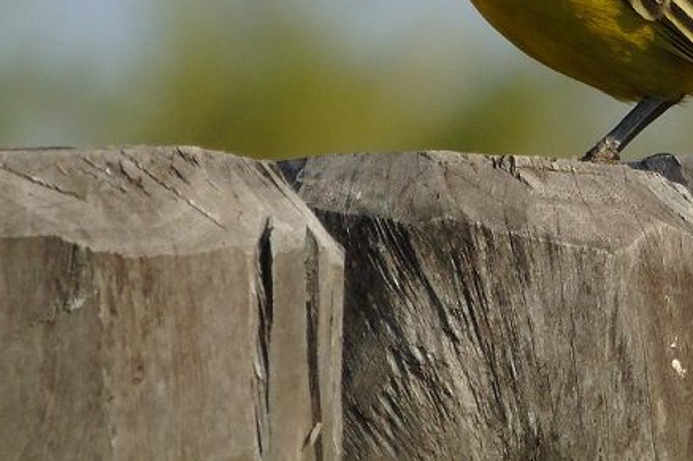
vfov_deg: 0.7
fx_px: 37560
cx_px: 587
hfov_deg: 1.1
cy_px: -109
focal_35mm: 1952
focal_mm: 151
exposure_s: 1/400
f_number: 7.8
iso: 200
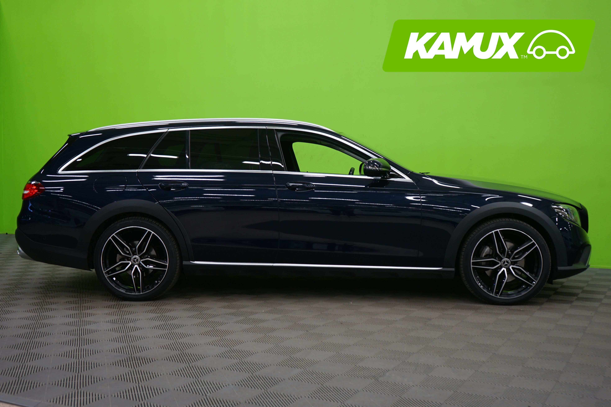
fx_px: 679
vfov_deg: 33.4
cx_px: 306
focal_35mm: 40
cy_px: 204
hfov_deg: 48.5
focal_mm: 40
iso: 400
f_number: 5
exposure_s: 1/10
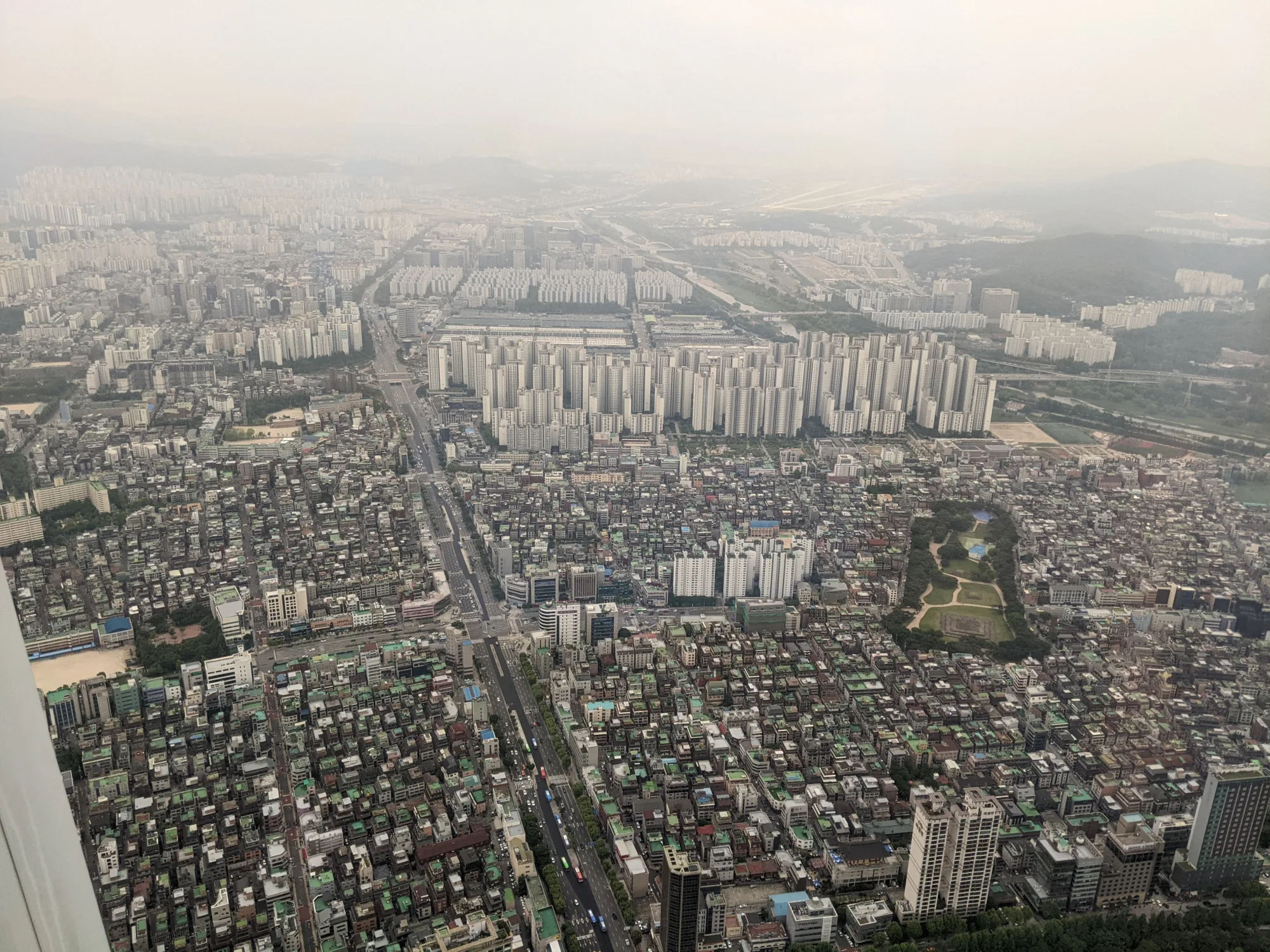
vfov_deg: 51.4
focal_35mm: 27
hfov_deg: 65.3
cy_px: 476
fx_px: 991
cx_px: 635
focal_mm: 4.44
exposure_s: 1/335
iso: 46
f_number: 1.8
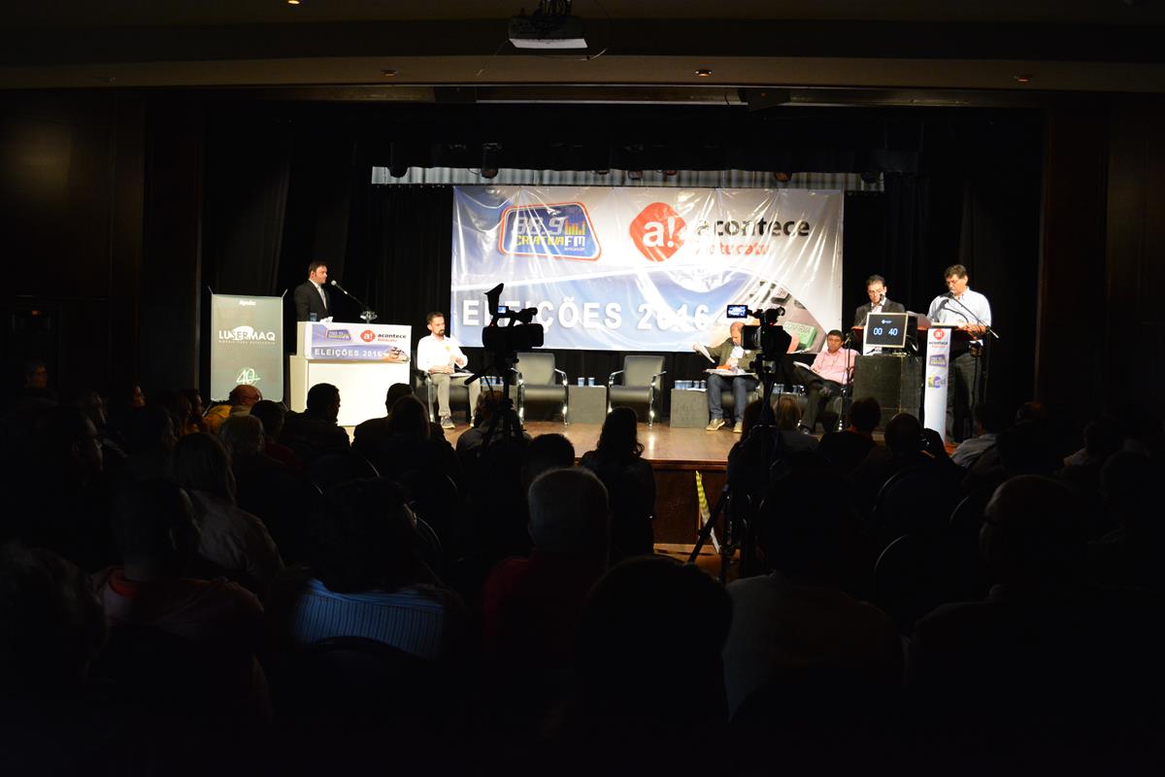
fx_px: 971
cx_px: 582
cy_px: 388
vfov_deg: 43.6
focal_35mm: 30
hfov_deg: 61.9
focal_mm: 20
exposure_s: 1/30
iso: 2200
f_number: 3.8
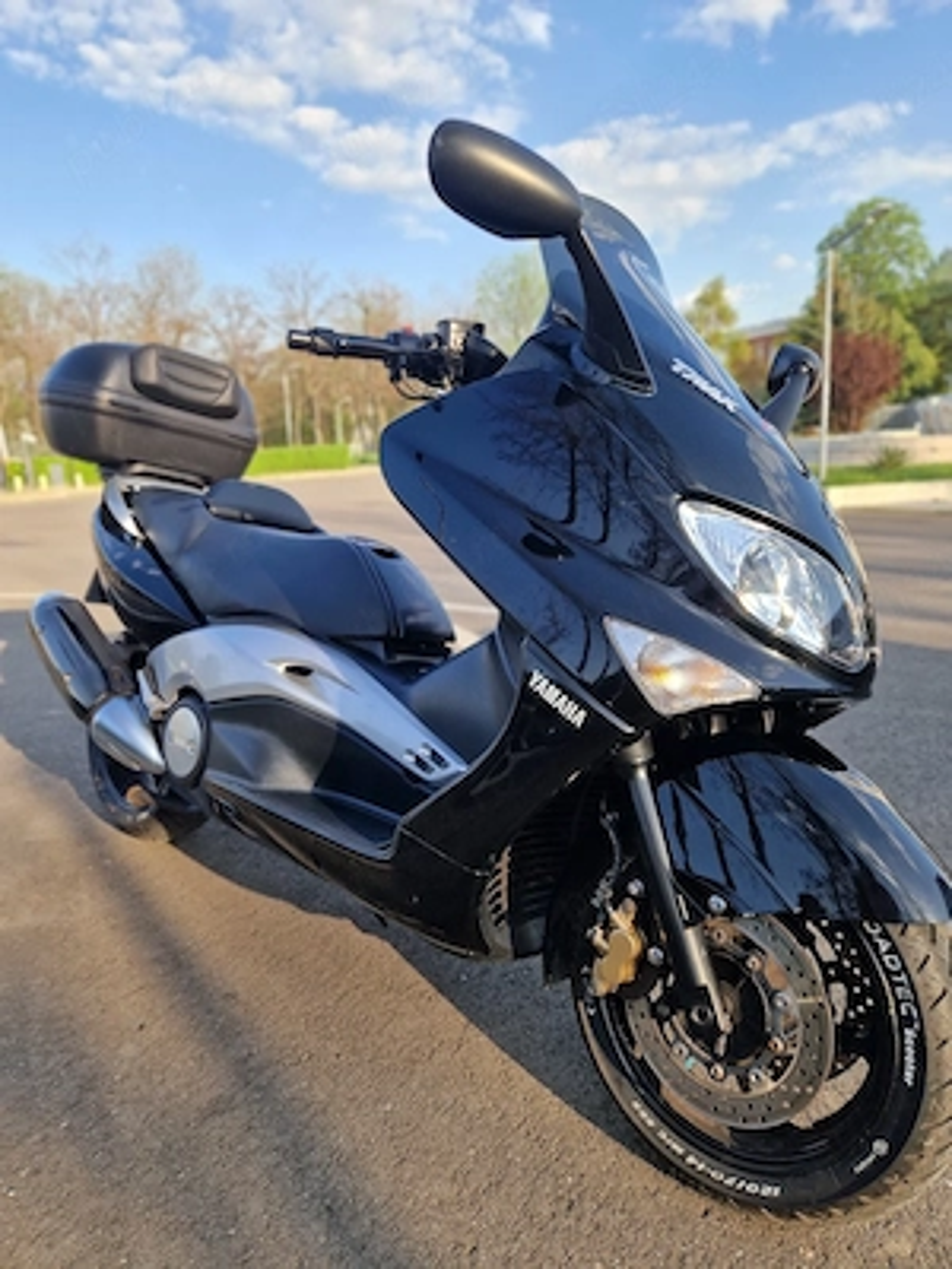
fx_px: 843
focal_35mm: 23
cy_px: 634
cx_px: 476
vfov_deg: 73.9
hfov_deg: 58.9
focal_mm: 5.4
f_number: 1.8
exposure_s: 1/500
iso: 50
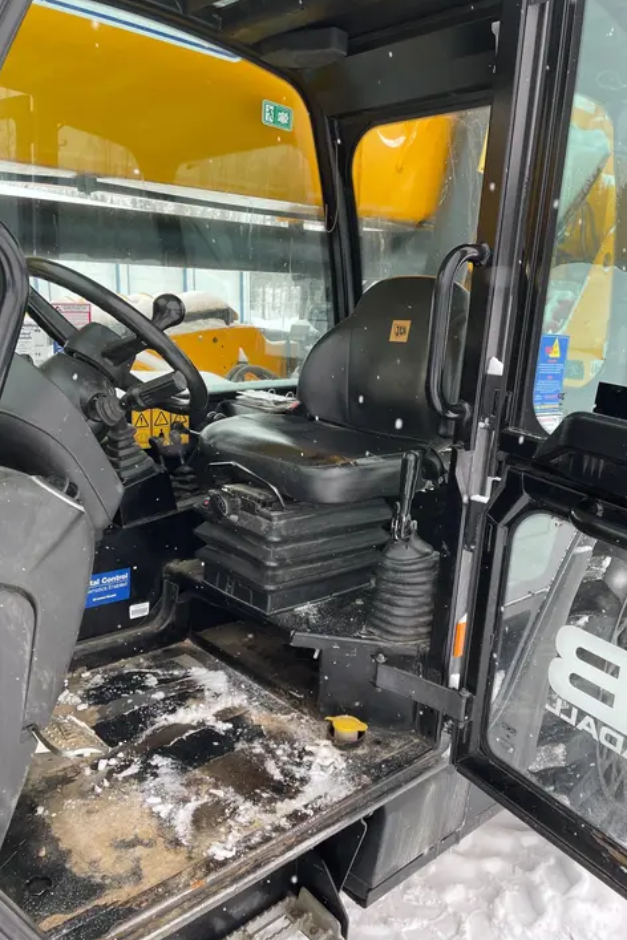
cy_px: 475
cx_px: 302
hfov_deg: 46.4
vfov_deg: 65.5
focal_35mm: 28
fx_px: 731
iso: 32
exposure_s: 1/130
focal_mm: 4.2
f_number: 1.6
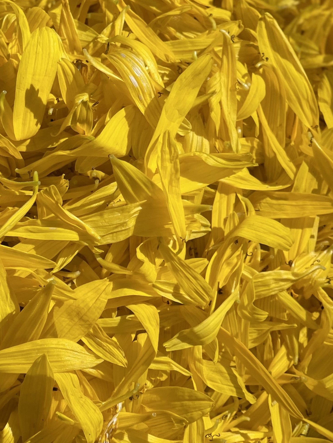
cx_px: 74
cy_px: 217
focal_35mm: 133
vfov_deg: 14.8
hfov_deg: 11.1
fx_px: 1706
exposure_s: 1/1672
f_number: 2.2
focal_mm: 7.5
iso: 32
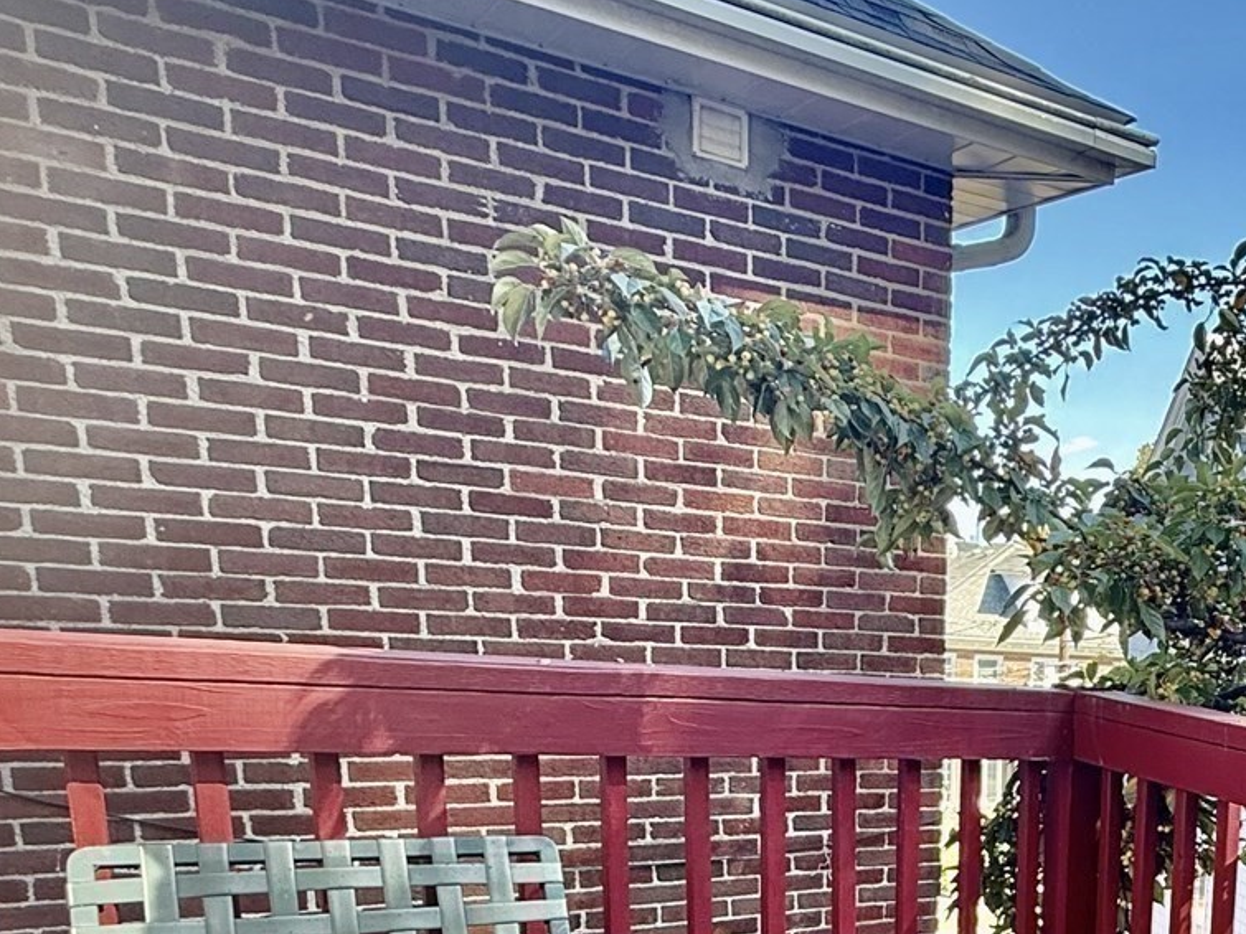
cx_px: 1335
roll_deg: -4.9
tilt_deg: -14.4
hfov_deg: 40.6
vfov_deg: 34.3
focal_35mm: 38
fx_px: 1368
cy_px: 936
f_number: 2.2
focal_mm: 2.22
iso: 64
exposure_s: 1/114
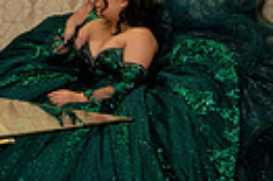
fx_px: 1515
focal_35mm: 200
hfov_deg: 9.9
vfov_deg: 6.8
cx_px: -152
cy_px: 82
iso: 1000
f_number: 2.2
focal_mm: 44
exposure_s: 1/250
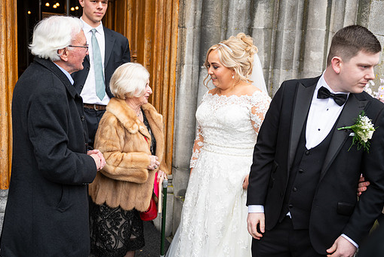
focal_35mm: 41
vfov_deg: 32.6
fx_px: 438
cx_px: 194
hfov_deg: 47.4
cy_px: 142
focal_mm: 36
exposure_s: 1/160
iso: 125
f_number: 3.5
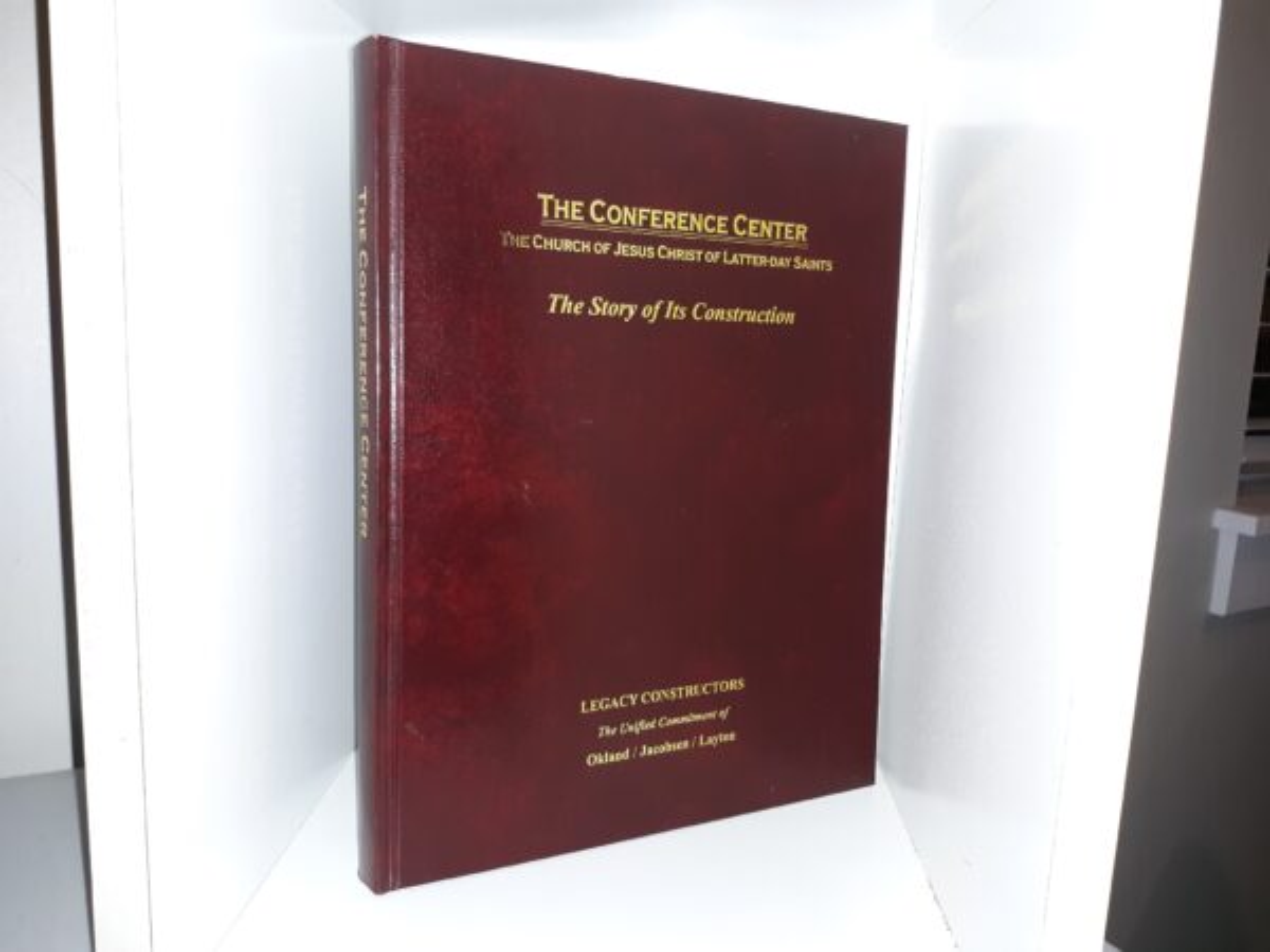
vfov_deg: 49.7
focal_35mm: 28
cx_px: 635
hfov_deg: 63.4
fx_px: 1027
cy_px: 476
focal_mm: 3.7
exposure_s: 1/40
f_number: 1.7
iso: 64
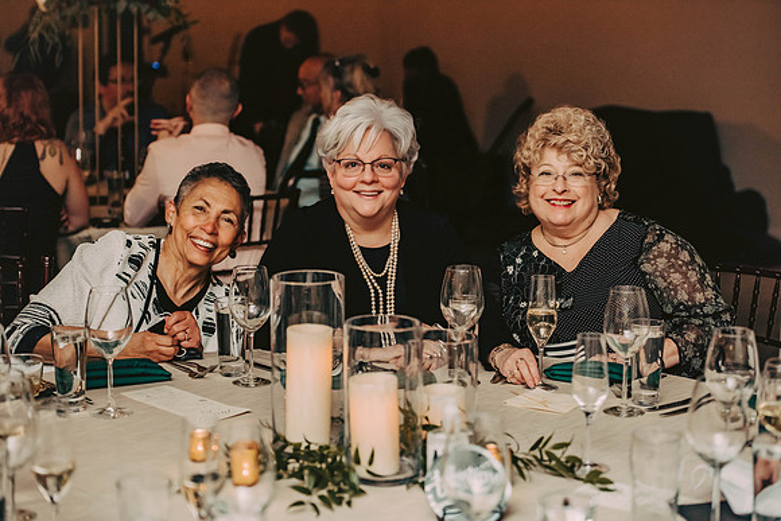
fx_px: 1519
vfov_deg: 19.5
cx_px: 390
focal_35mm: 70
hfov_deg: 28.8
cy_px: 260
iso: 2000
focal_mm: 70
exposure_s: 1/200
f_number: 3.2
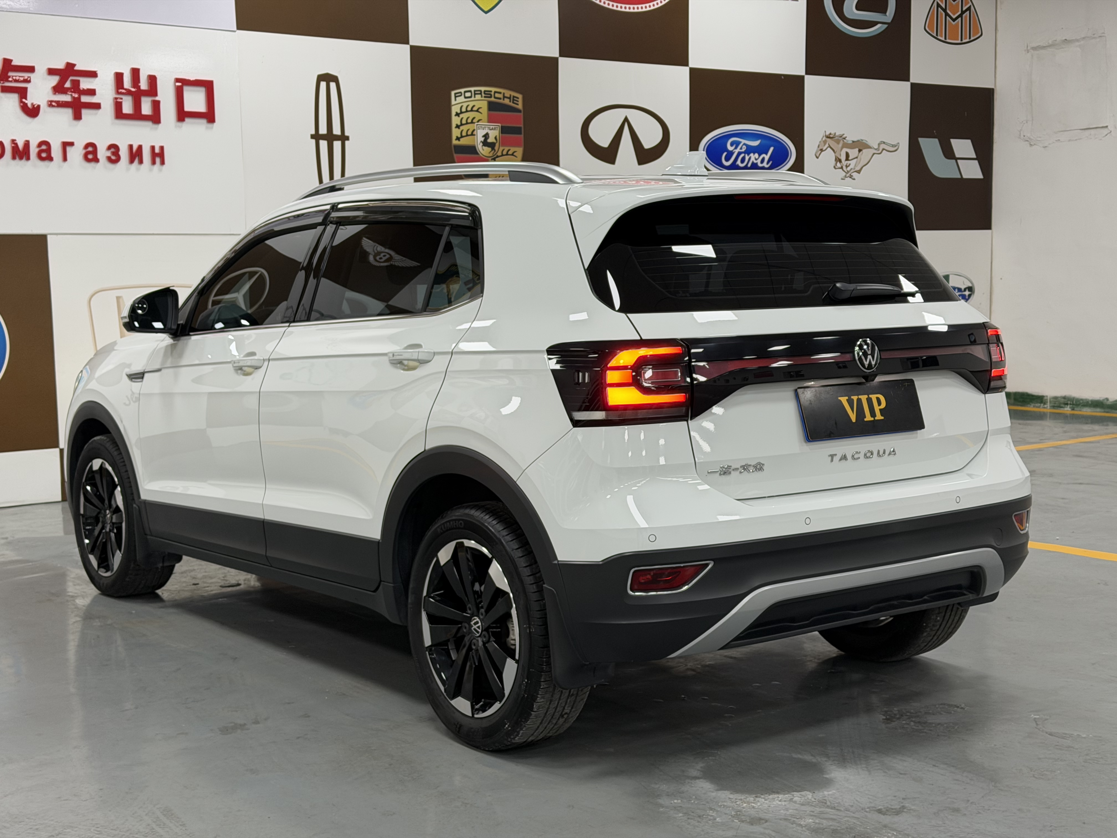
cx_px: 558
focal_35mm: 48
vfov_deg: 30.3
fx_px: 1549
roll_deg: +0.6
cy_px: 419
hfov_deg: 39.7
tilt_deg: -6.1
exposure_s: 1/50
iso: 100
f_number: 1.78
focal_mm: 6.76
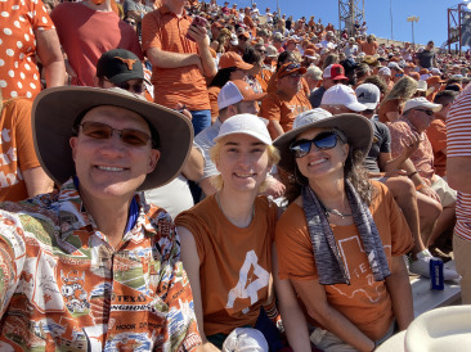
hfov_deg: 74.0
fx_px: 313
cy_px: 176
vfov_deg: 58.8
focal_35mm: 23
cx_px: 236
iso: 25
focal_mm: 2.71
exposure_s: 1/410
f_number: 2.2
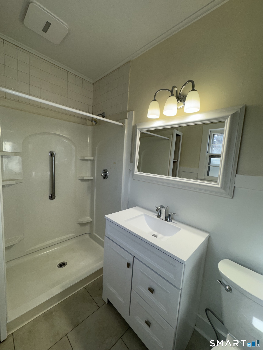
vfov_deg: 102.1
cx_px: 132
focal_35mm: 14
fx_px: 142
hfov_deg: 85.7
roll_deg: -3.1
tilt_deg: -6.5
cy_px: 175
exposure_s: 1/164
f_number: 2.2
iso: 40
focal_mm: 2.22
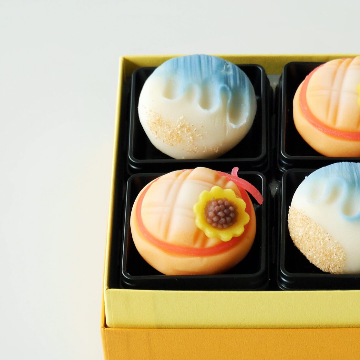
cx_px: 269
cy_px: 185
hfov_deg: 8.4
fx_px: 2436
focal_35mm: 207
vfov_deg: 8.5
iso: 250
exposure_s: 1/100
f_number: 5
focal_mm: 51
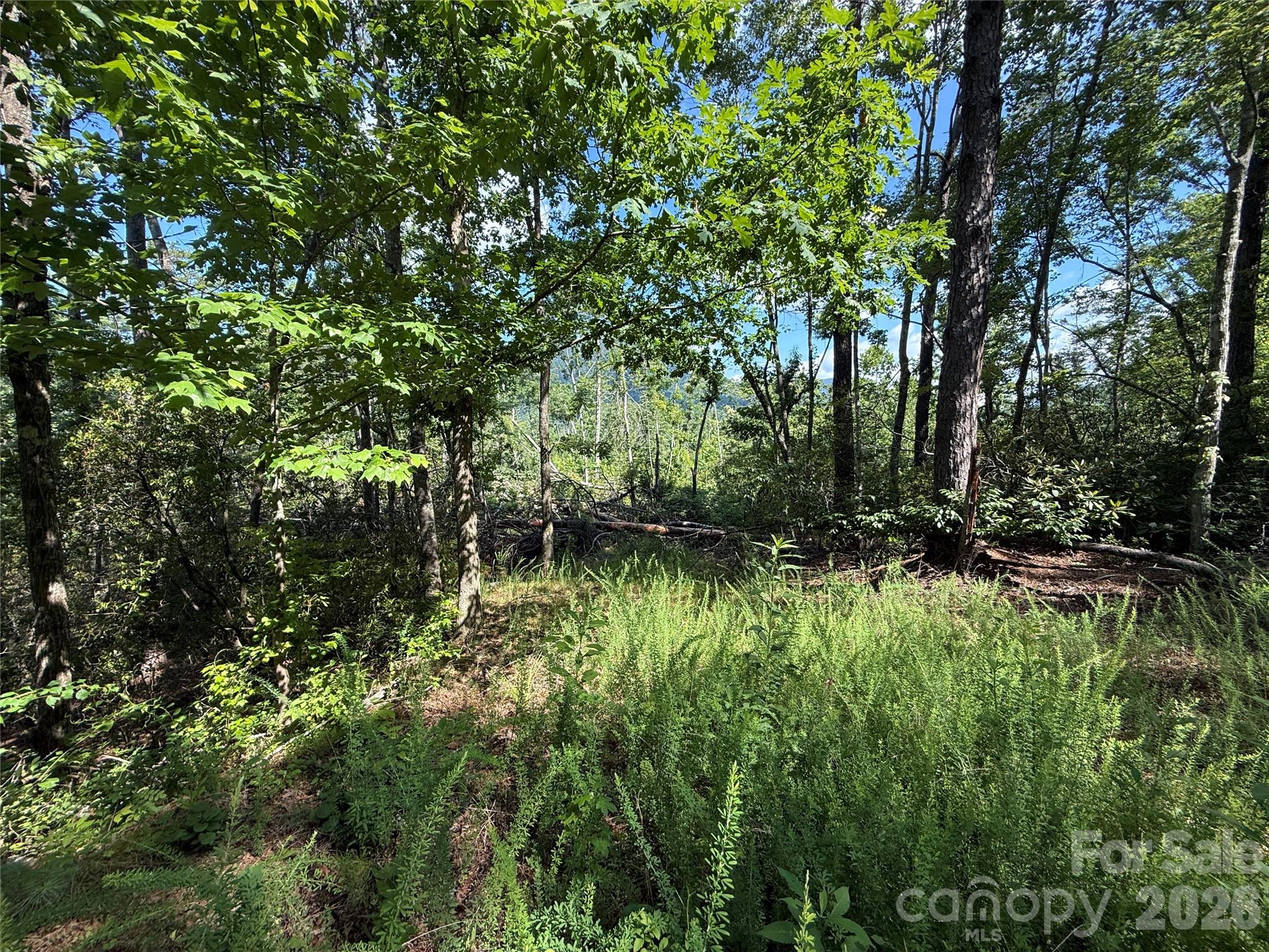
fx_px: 513
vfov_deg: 85.7
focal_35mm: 14
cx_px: 634
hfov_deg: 102.1
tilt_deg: -4.7
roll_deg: -0.3
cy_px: 476
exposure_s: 1/486
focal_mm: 2.22
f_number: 2.2
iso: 64
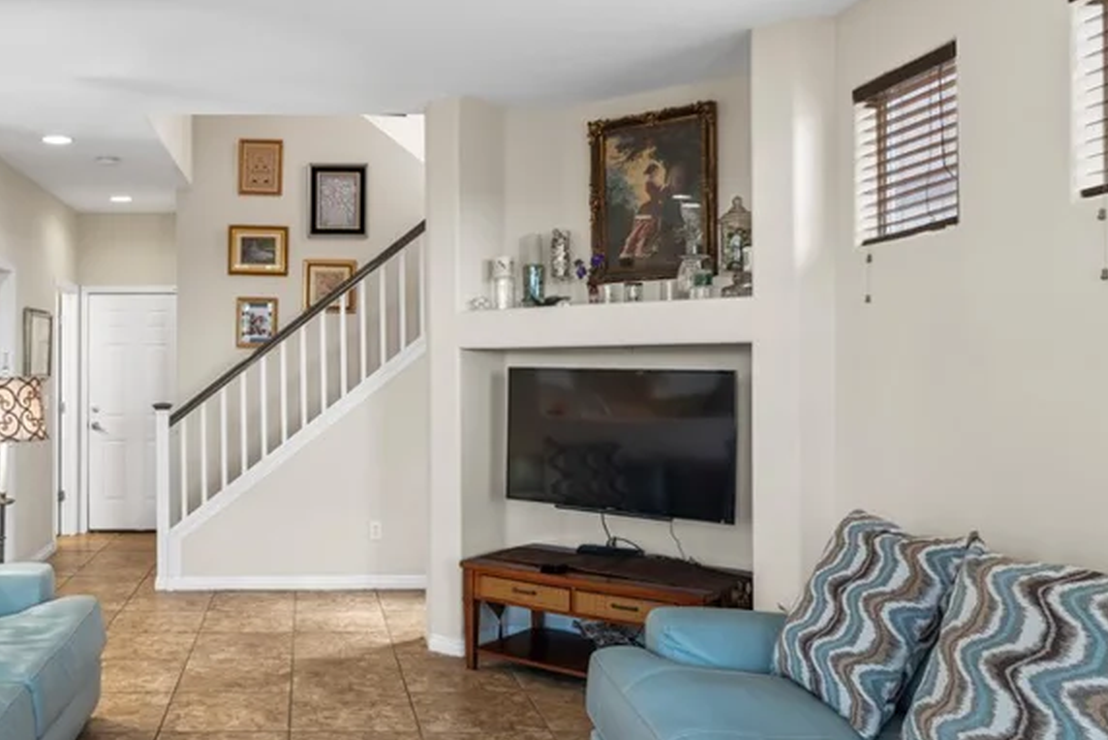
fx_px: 1047
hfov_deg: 53.8
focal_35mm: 34
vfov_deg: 38.9
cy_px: 365
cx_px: 310
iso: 400
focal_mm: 19
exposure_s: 1
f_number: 8
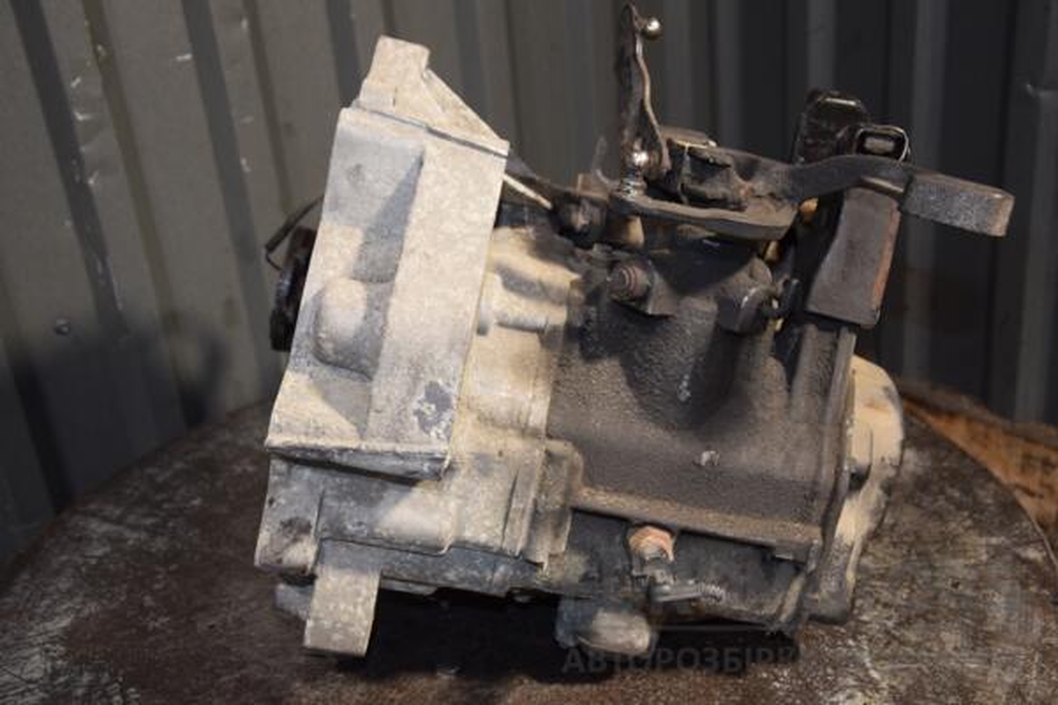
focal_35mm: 42
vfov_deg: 31.9
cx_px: 529
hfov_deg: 46.4
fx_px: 1234
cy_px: 352
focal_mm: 28
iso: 800
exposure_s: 1/80
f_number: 5
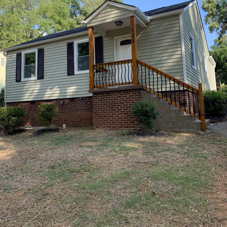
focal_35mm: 31
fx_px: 230
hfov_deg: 52.5
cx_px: 113
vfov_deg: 51.8
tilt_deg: +10.5
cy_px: 80
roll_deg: +1.1
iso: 25
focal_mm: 4.25
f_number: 1.8
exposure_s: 1/455
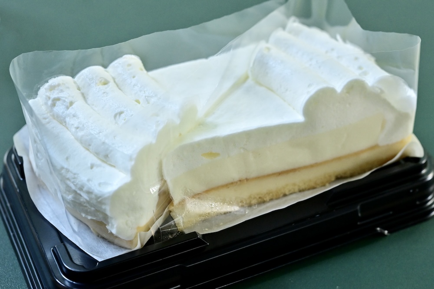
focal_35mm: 60
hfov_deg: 33.4
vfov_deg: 22.6
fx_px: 723
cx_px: 217
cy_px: 144
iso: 6400
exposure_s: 1/125
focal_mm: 60
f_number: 7.1
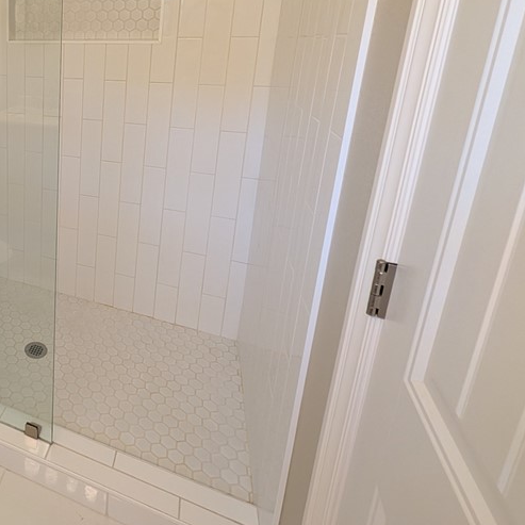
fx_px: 377
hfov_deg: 53.9
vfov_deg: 65.0
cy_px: 125
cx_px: -4
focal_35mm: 22
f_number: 1.7
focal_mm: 2.02
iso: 163
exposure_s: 1/120
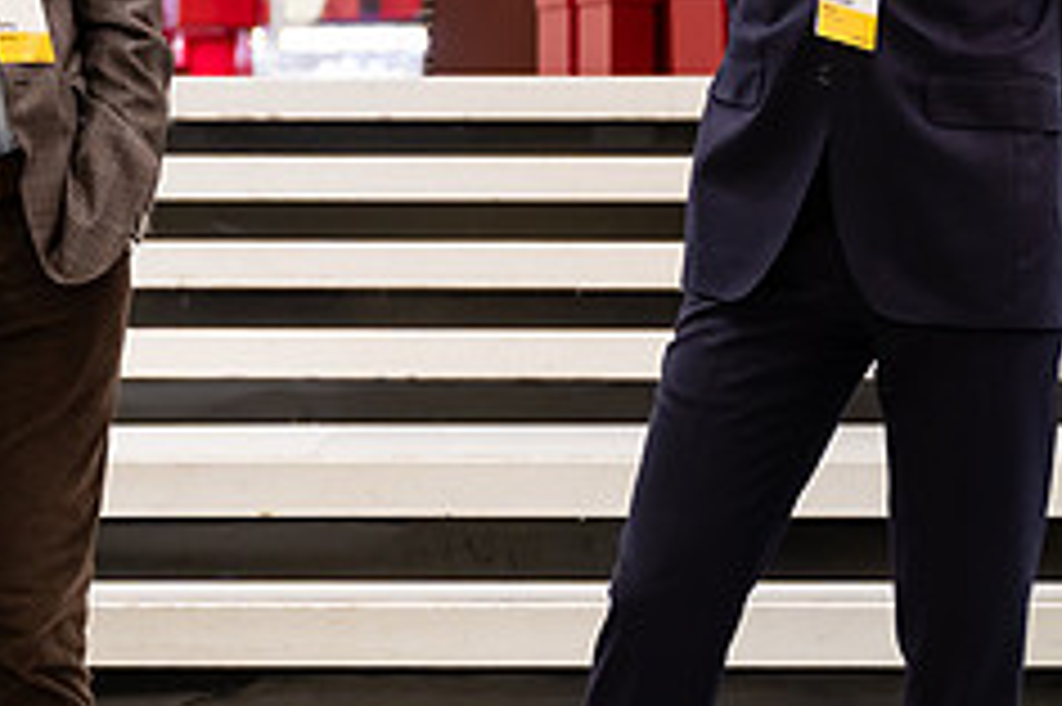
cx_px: 512
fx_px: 3655
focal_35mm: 124
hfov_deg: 16.5
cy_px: -117
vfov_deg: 10.9
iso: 1250
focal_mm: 47
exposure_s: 1/160
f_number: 3.2
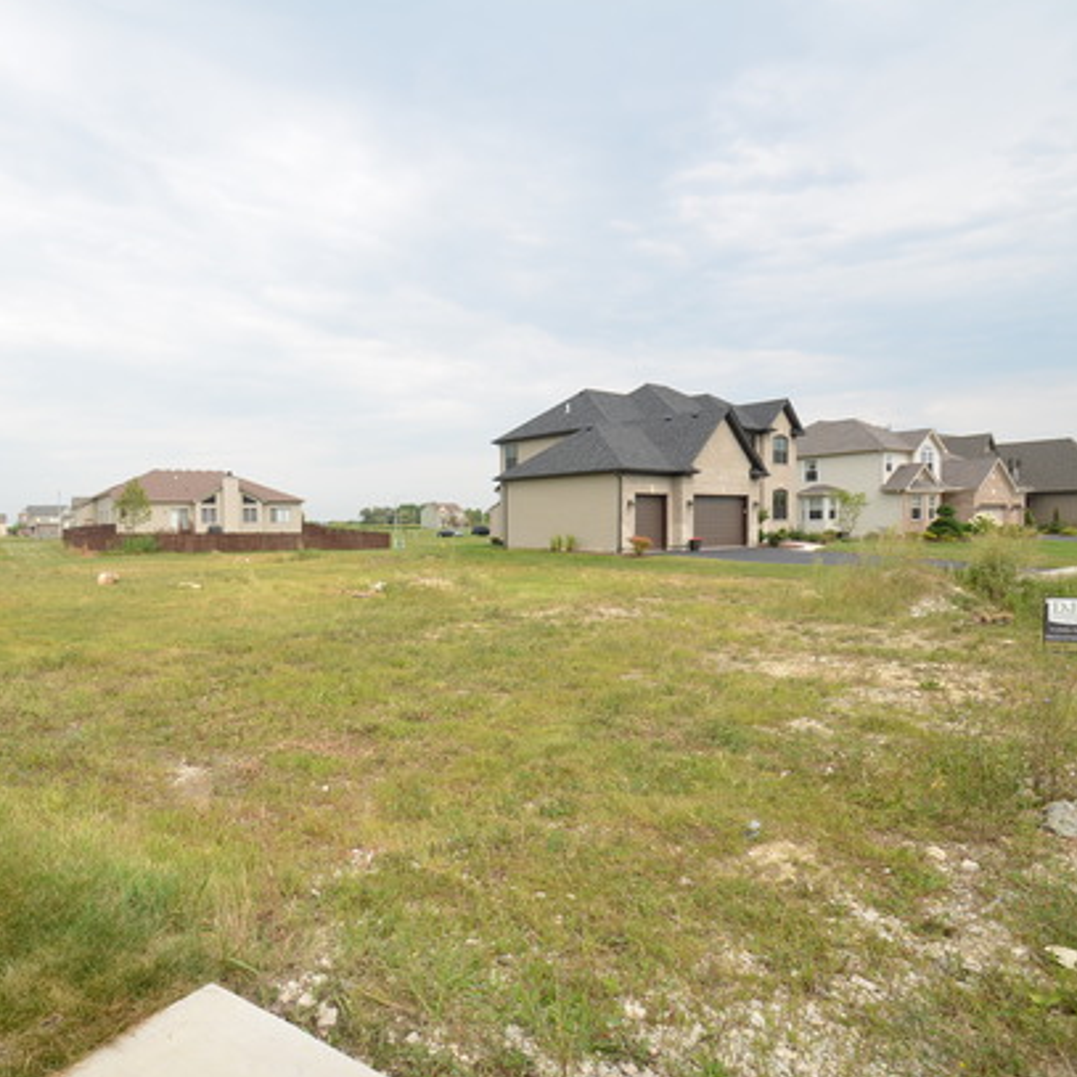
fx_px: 704
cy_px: 545
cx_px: 336
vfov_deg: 74.8
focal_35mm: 20
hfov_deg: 72.0
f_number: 8
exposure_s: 1/200
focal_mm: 10
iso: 100
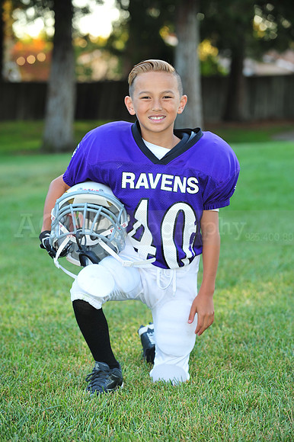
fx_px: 1349
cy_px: 221
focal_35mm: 110
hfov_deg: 12.4
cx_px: 147
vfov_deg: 18.6
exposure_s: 1/60
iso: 200
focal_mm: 110
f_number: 4.5
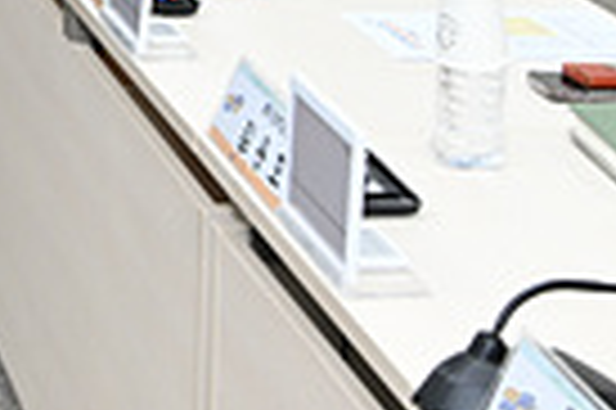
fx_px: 2546
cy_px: -396
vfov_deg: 8.7
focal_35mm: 149
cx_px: -450
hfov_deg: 12.7
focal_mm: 32
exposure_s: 1/125
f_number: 5.6
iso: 640
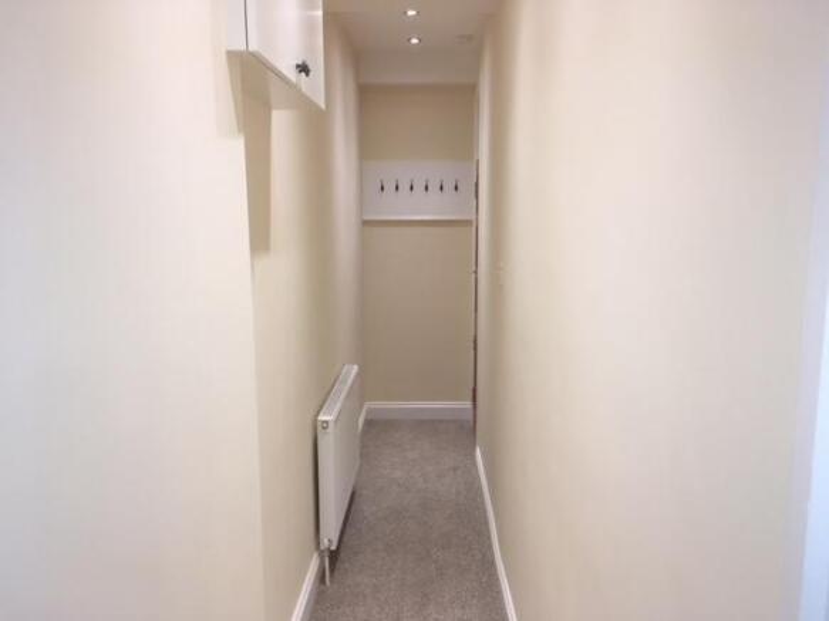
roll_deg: +0.4
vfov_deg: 48.2
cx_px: 414
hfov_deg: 61.7
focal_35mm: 29
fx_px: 694
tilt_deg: -10.1
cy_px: 310
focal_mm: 4.15
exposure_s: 1/33
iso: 32
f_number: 2.2
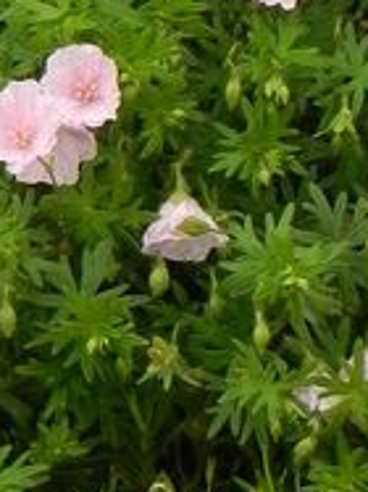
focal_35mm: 617
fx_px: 8756
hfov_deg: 2.4
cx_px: -394
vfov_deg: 3.2
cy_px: -250
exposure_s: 1/640
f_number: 5
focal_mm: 25.7
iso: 160
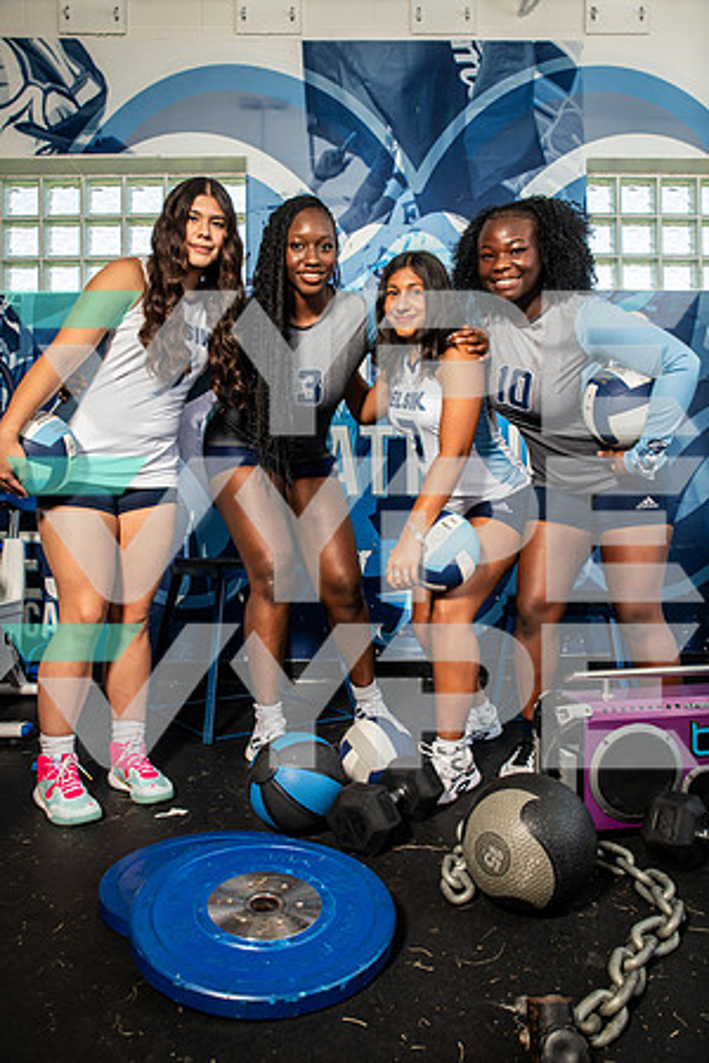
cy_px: 532
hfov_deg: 49.6
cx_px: 354
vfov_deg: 69.4
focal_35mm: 26
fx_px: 768
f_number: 7.1
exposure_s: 1/250
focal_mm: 26
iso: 250
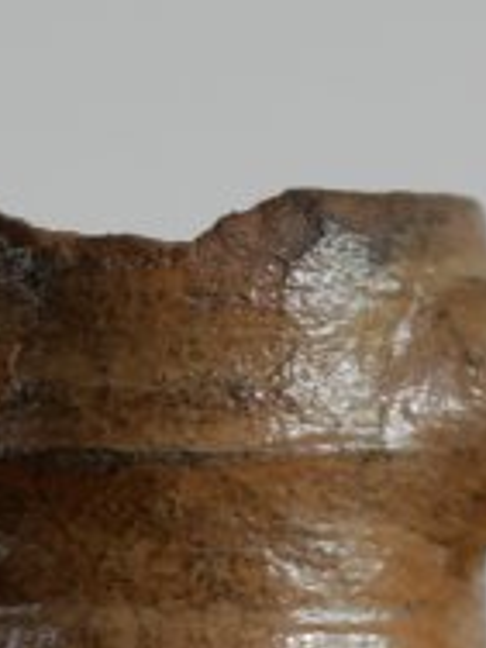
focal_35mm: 383
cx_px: 252
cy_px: 1455
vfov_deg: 5.0
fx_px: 7170
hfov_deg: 3.9
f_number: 2.8
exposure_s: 1/80
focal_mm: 30
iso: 200
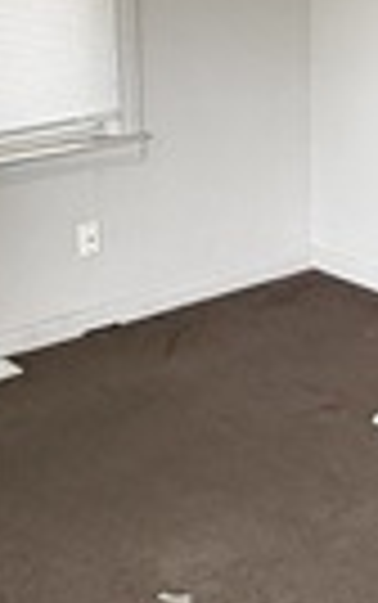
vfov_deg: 26.9
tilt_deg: -9.0
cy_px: 58
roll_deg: -0.6
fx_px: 1217
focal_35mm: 74
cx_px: 452
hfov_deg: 16.9
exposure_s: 1/60
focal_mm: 2.22
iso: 400
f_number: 2.2
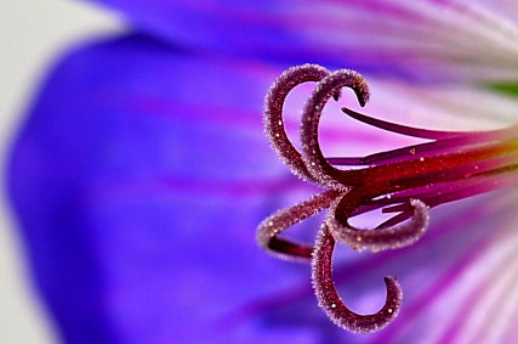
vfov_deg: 3.2
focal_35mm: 422
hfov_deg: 4.9
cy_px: 188
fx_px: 6061
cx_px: 358
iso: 200
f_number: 8
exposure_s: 1/160
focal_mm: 60
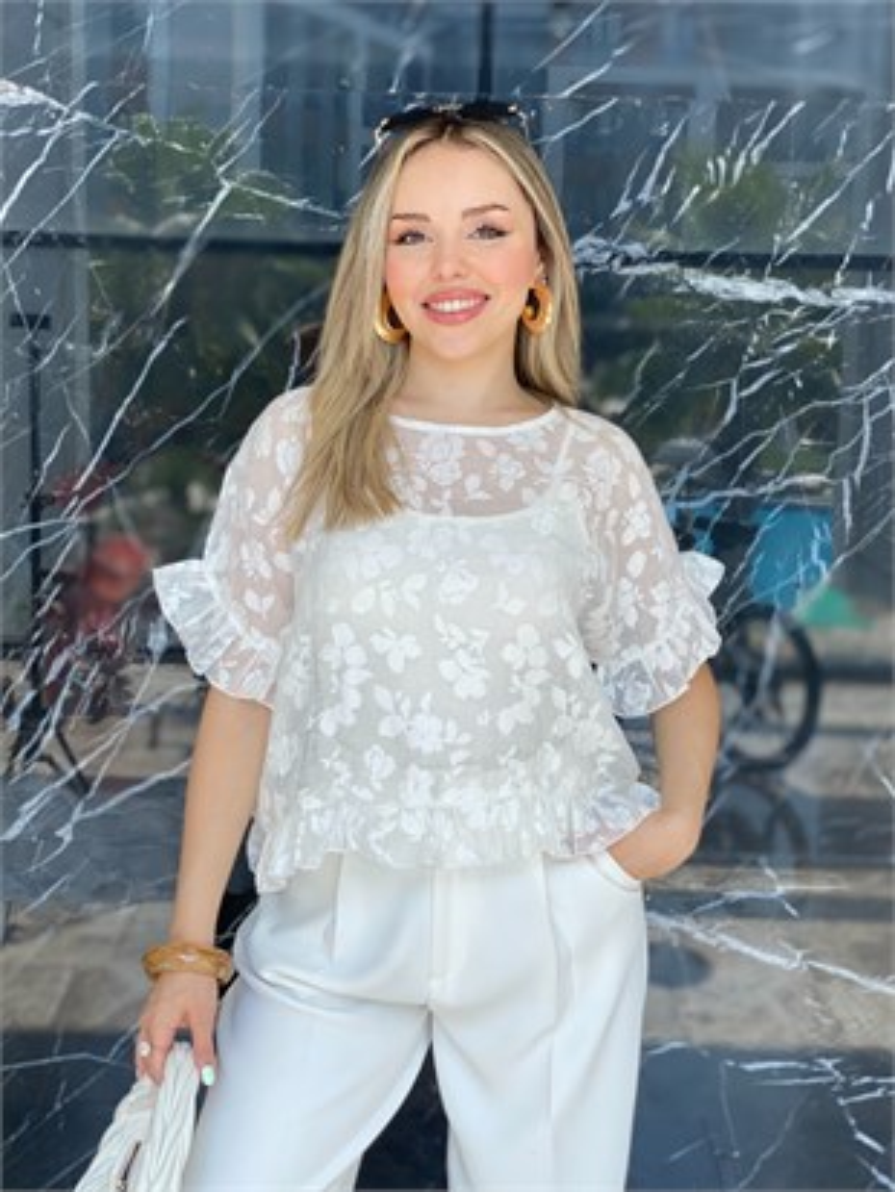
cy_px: 596
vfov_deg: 36.8
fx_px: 1792
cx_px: 448
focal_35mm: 52
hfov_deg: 28.0
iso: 20
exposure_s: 1/122
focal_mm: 6
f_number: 2
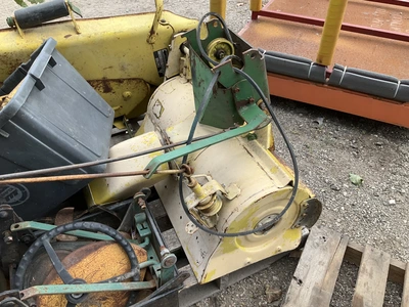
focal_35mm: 29
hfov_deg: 61.7
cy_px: 154
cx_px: 204
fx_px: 343
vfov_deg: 48.2
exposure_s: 1/419
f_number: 1.8
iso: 25
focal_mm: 3
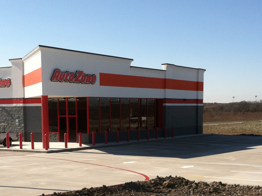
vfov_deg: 22.6
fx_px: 484
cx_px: 142
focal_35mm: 64
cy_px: 157
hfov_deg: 30.3
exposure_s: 1/1304
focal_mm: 3.85
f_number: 2.8
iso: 80
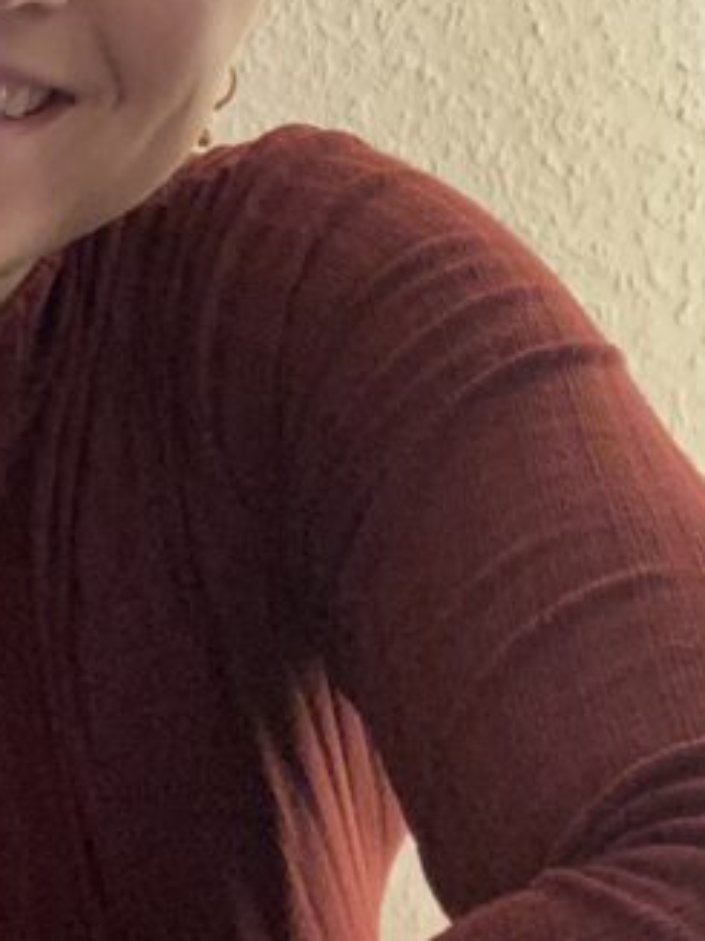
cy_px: -20
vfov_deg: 20.2
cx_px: -132
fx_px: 2554
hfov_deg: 15.2
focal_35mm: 94
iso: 250
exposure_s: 1/33
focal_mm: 2.71
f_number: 2.2
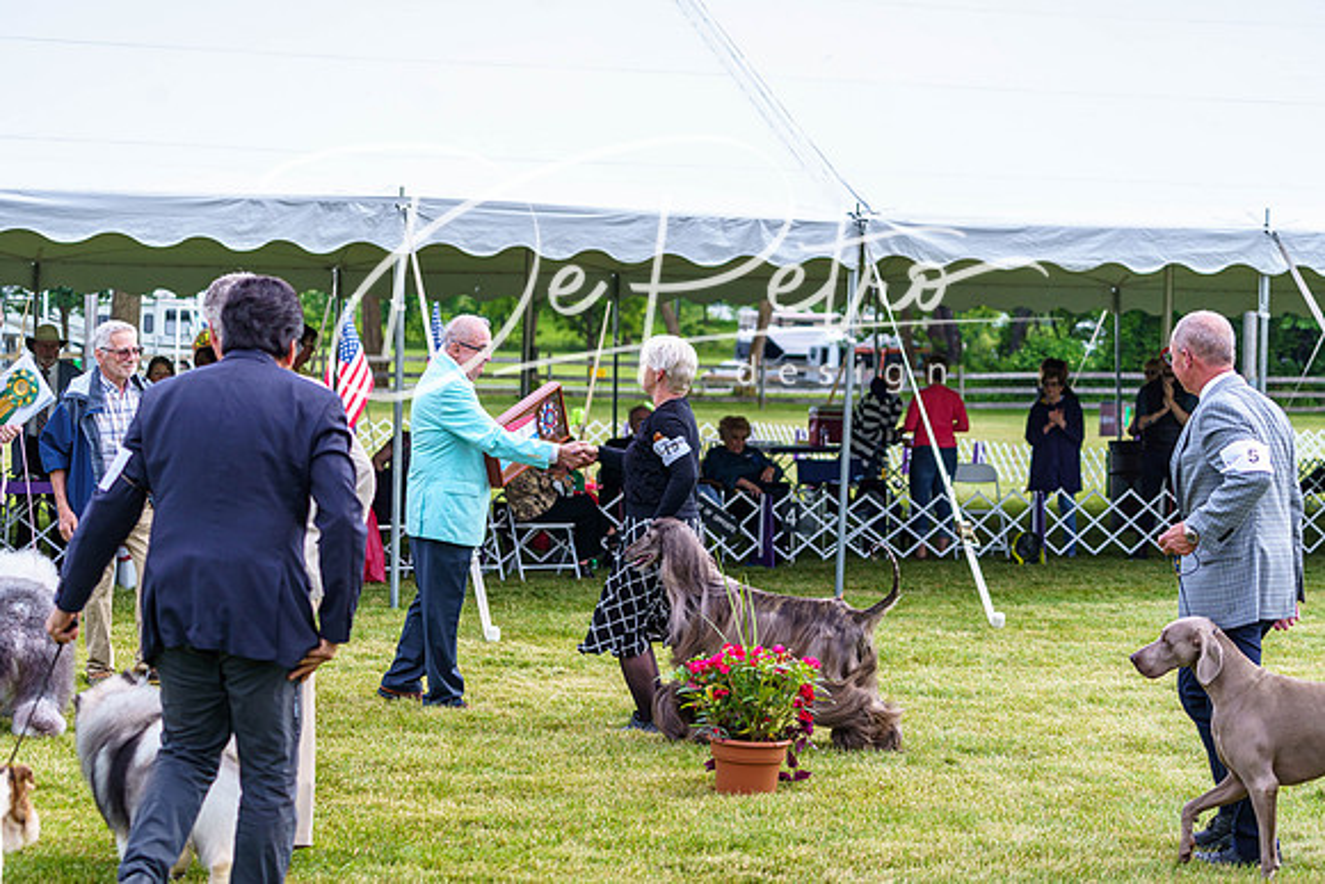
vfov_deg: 17.3
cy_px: 442
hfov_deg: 25.7
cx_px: 662
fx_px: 2908
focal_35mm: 79
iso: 200
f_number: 4
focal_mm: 79
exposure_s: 1/500
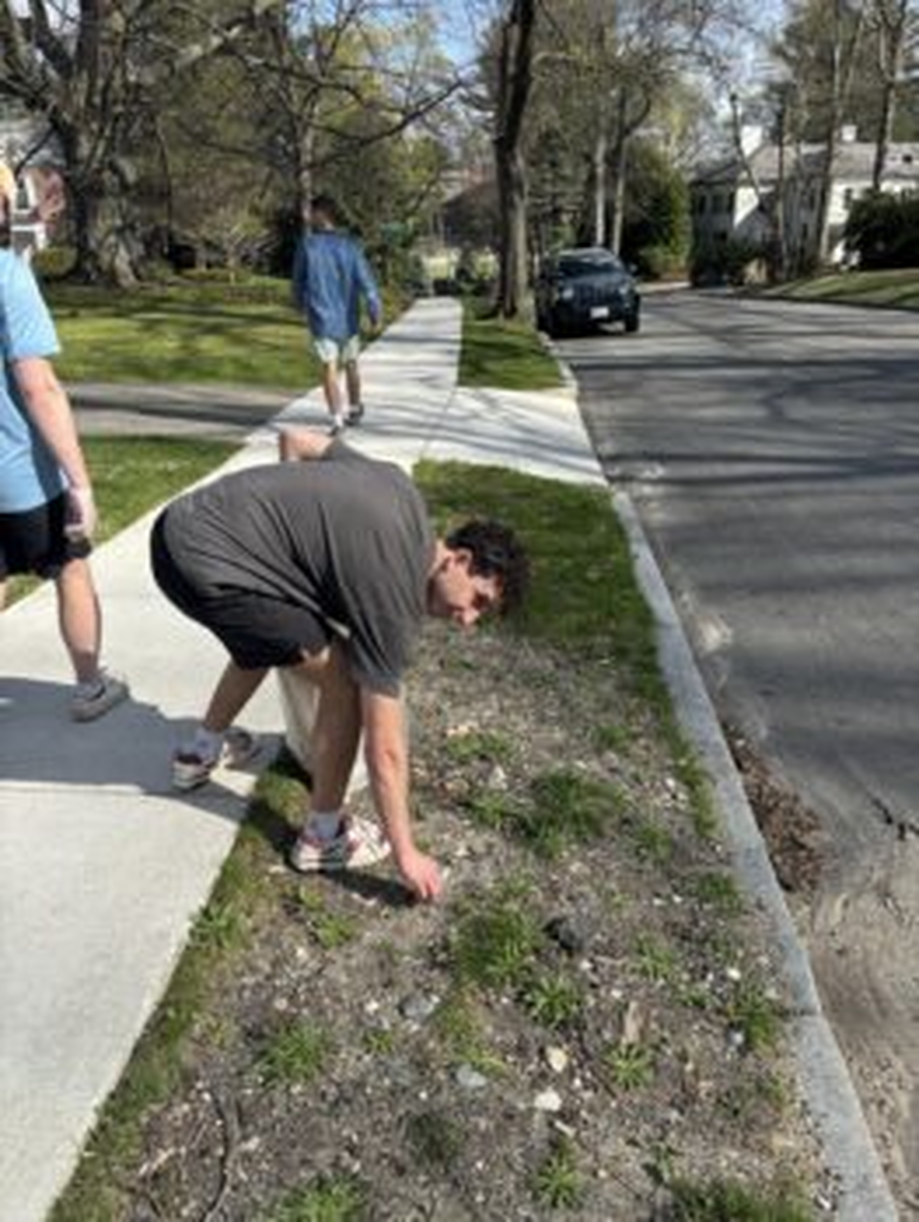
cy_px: 611
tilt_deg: -26.8
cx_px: 460
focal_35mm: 26
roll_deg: -0.5
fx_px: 919
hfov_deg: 53.1
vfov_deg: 67.3
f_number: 1.6
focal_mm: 5.96
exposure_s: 1/1522
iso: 50
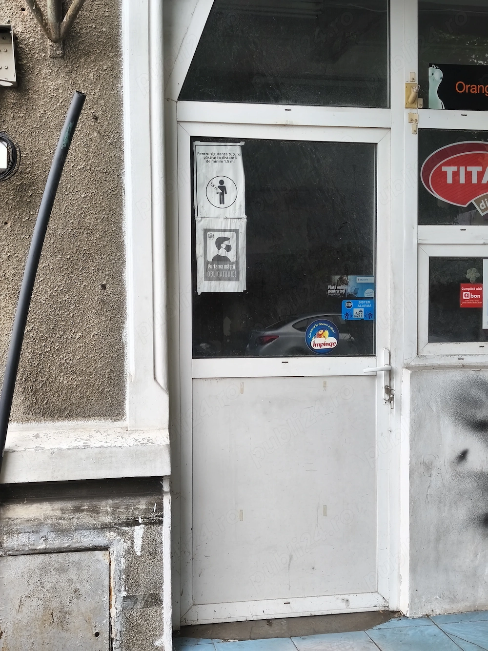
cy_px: 326
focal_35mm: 46
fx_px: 865
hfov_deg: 31.5
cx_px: 244
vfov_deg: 41.2
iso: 64
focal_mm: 6.18
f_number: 1.65
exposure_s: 1/100
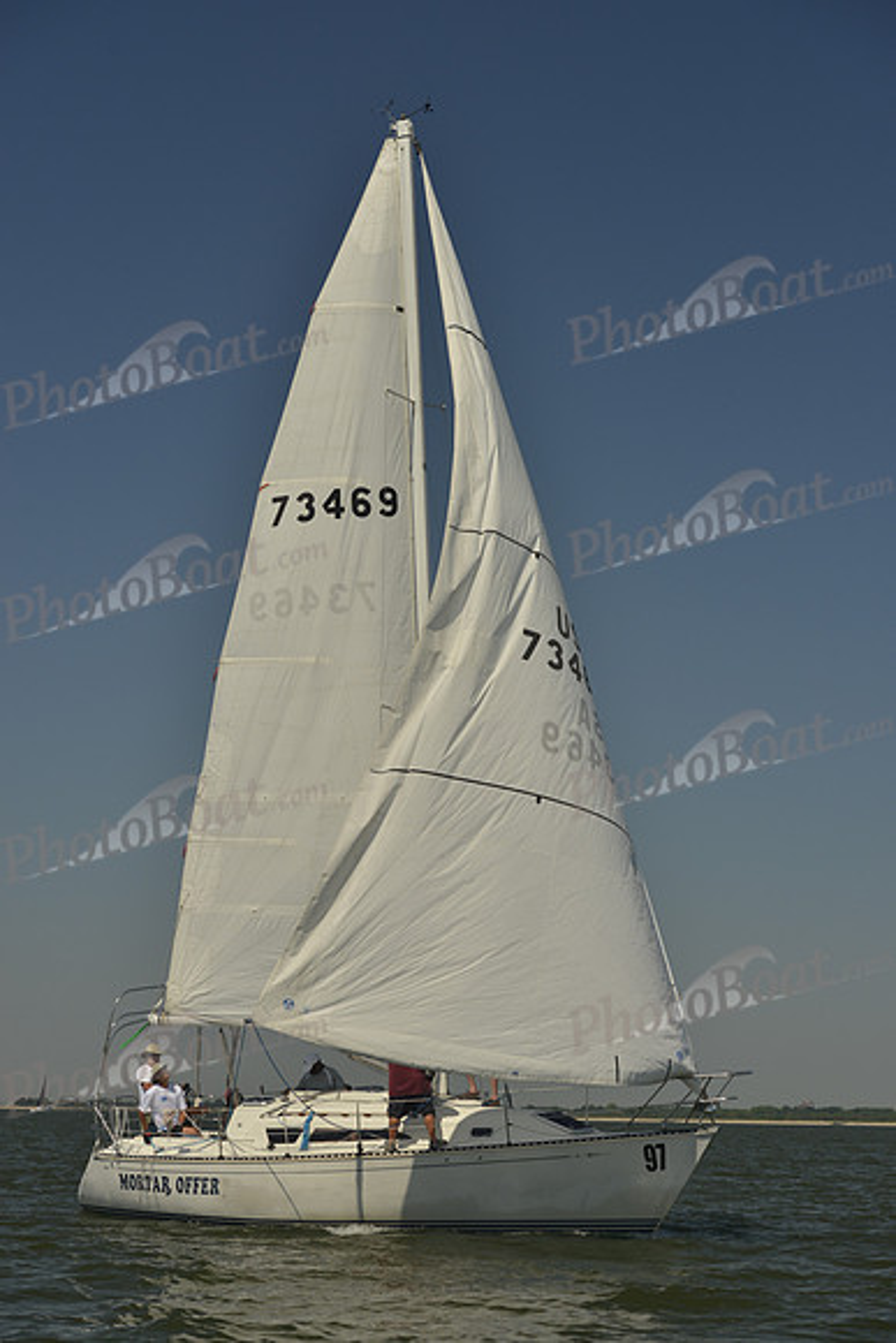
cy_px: 672
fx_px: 2612
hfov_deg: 19.5
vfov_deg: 28.8
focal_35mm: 70
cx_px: 448
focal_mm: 70
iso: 200
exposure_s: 1/1000
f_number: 8
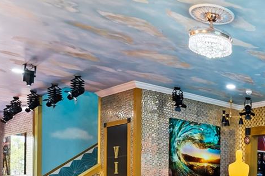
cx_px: 324
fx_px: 410
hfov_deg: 30.1
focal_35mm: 56
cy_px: 181
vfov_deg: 23.2
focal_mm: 16.5
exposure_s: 1/15
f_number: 7.1
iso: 1600
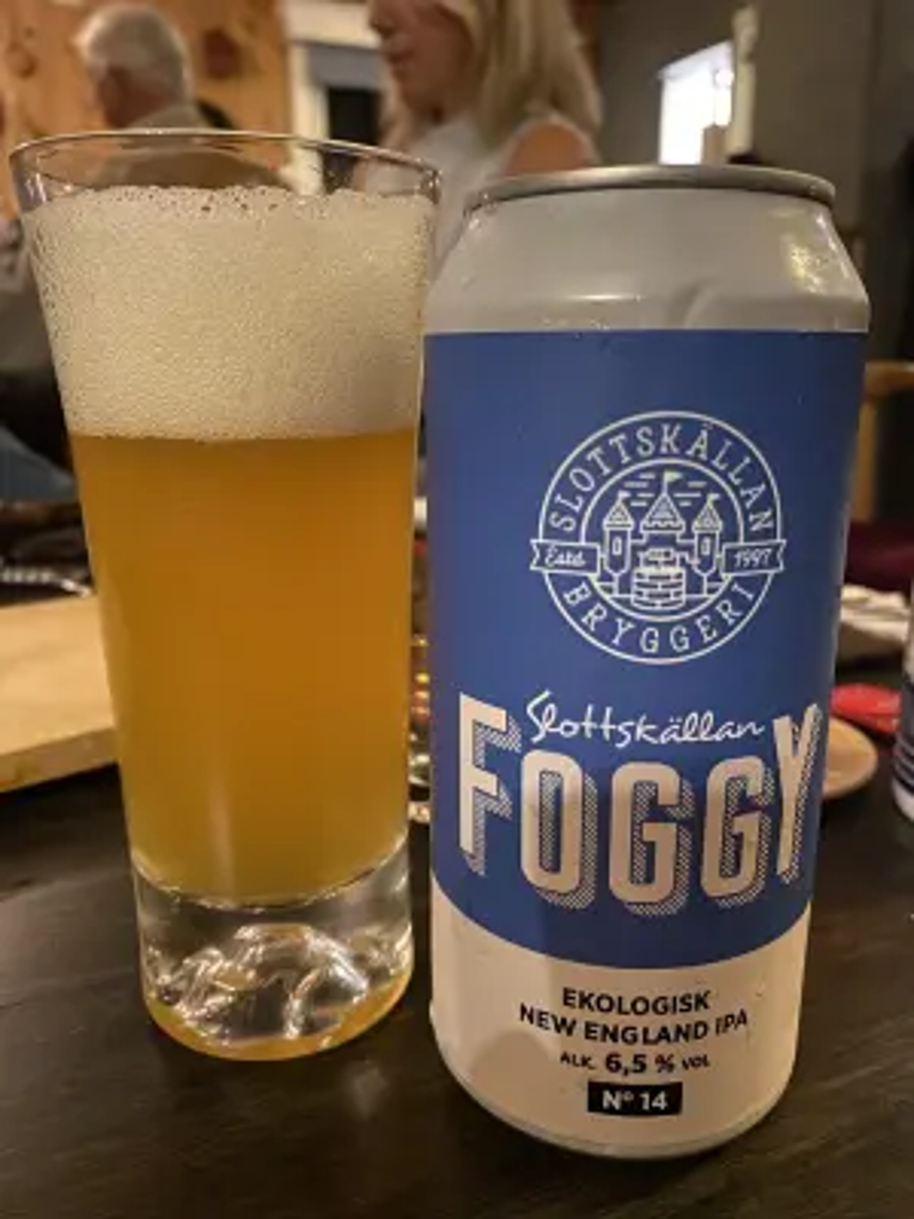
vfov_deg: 67.3
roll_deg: -0.4
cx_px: 457
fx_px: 915
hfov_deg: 53.1
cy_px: 610
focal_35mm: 26
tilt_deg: -15.0
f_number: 1.8
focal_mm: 4.25
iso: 800
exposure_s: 1/20
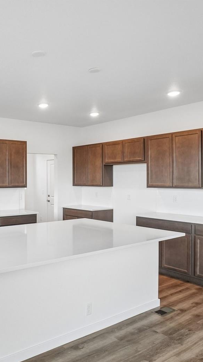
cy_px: 185
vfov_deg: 70.2
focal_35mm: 27
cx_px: -1
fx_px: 257
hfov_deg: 38.3
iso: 400
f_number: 8
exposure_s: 1/50
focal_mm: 11
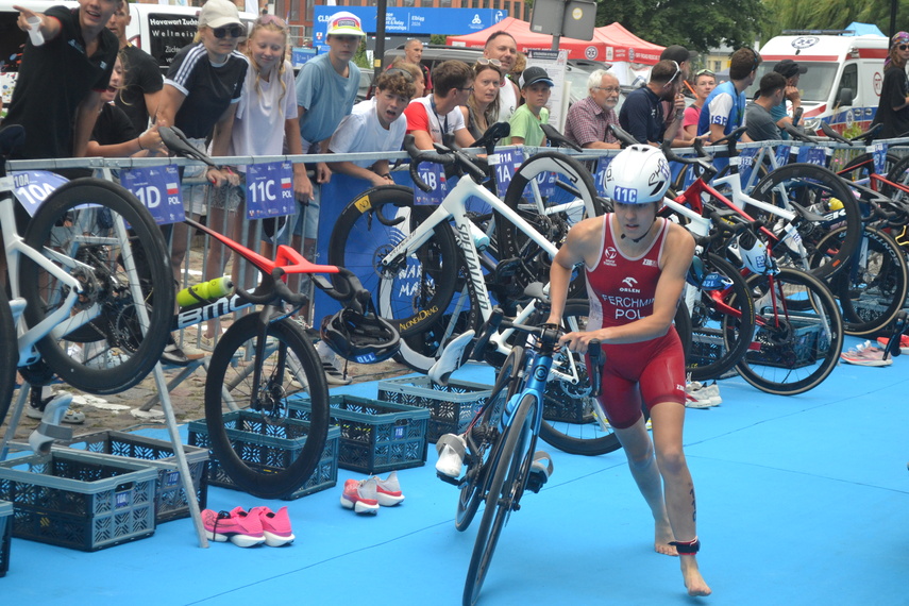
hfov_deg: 24.6
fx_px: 2083
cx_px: 454
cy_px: 303
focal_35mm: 82
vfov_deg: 16.6
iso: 1100
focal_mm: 55
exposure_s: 1/500
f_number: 5.6
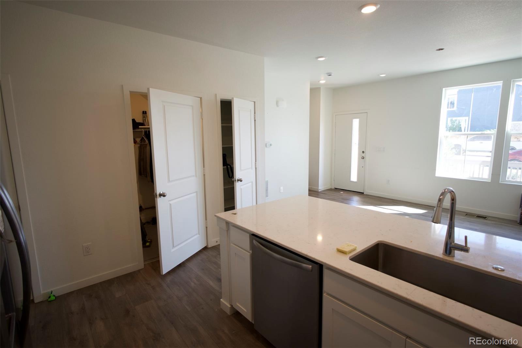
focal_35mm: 18
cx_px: 261
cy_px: 174
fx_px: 261
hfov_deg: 90.0
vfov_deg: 67.4
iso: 125
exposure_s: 1/40
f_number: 3.5
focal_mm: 12
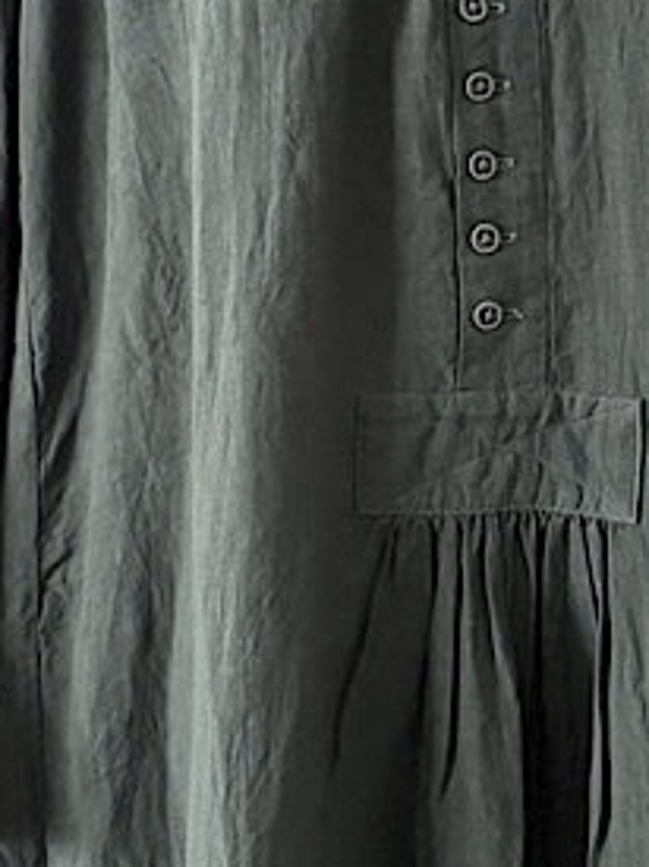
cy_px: 281
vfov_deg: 16.2
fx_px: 3027
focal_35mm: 121
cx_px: 466
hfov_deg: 12.2
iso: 640
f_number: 1.6
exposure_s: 1/40
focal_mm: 5.96
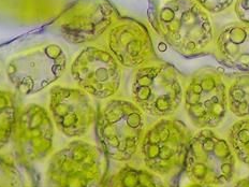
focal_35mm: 157
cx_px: 232
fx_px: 1129
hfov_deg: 12.5
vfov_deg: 9.3
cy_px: -69
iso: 100
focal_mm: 10.29
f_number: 3.5
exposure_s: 1/125
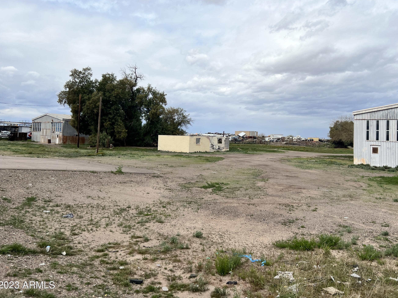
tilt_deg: +2.6
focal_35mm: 30
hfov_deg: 59.7
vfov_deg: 46.7
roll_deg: -2.0
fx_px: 345
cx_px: 227
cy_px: 129
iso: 50
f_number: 1.5
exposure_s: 1/8696
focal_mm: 5.7
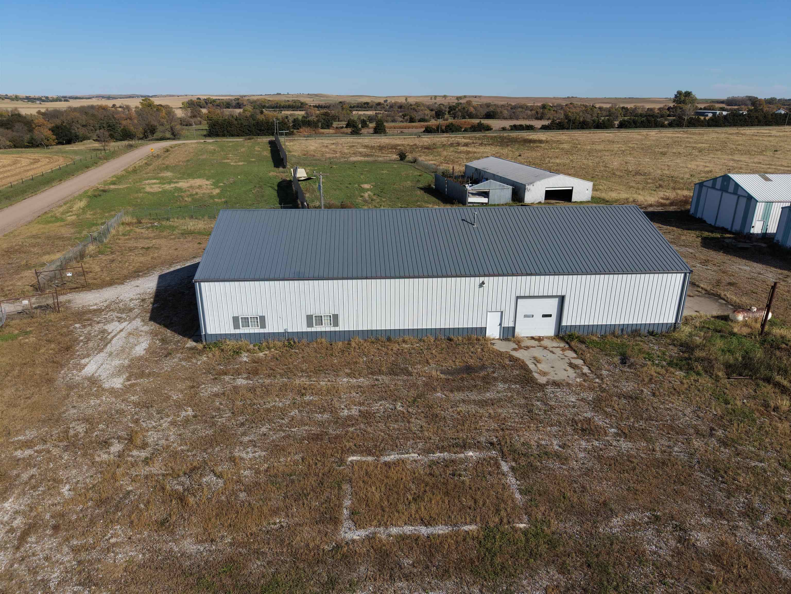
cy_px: 297
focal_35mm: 24
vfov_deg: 56.8
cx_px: 396
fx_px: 548
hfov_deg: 71.6
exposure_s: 1/6000
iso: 140
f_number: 1.8
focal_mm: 8.67
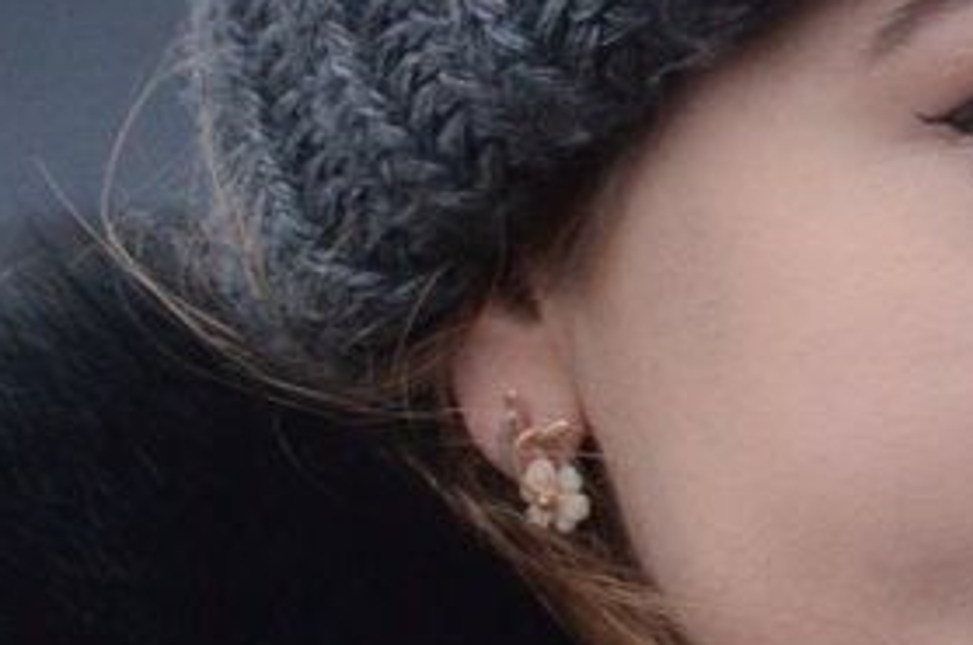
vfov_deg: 2.9
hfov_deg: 4.4
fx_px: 12600
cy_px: 354
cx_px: 980
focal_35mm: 467
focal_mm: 62
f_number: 10
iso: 1250
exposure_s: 1/200
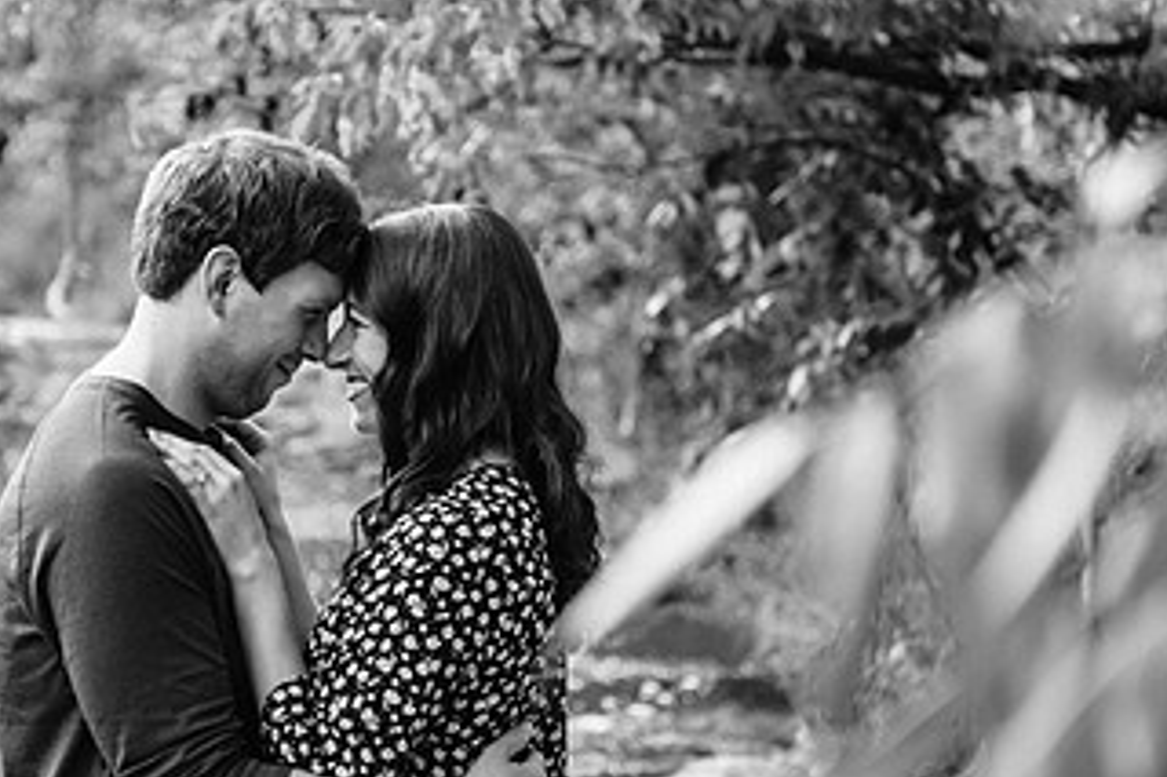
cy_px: 363
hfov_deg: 16.1
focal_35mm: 127
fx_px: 4115
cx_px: 387
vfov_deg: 10.8
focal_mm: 70
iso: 320
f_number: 2.8
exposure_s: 1/500
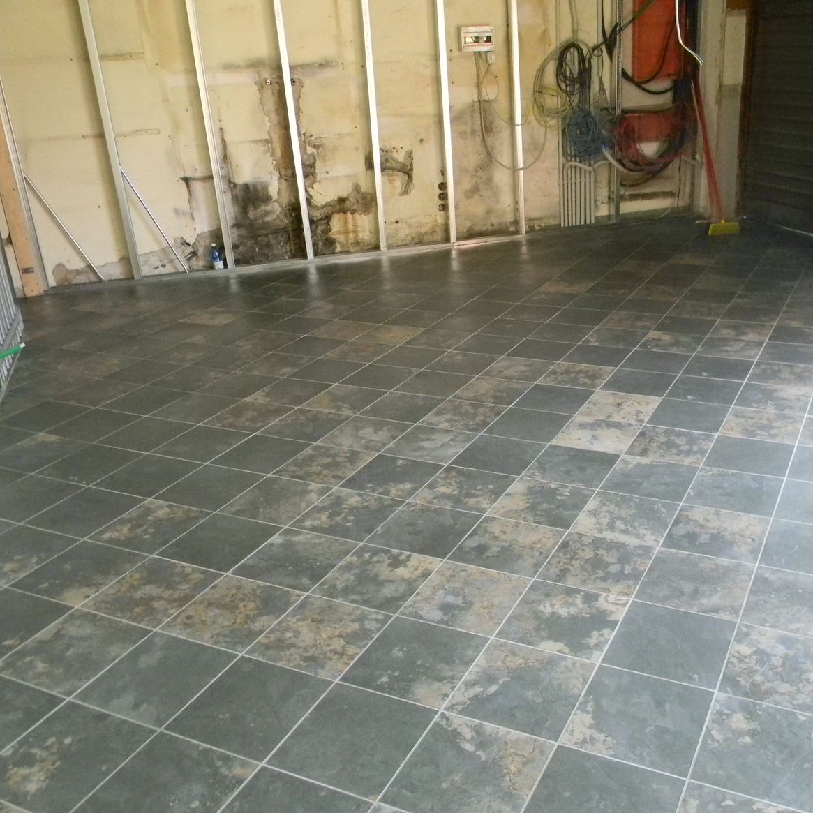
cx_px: 516
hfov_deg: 47.9
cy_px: 408
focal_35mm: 34
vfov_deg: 48.5
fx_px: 903
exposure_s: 1/23.1
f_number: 3.5
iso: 200
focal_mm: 5
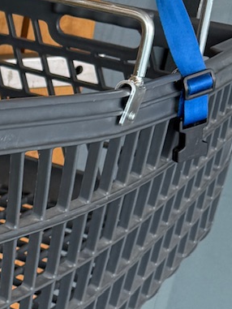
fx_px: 1152
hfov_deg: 10.0
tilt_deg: -28.7
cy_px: 344
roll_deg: -2.9
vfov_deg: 14.9
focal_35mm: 129
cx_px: -325
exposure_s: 1/121
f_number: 1.78
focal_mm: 6.76
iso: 64
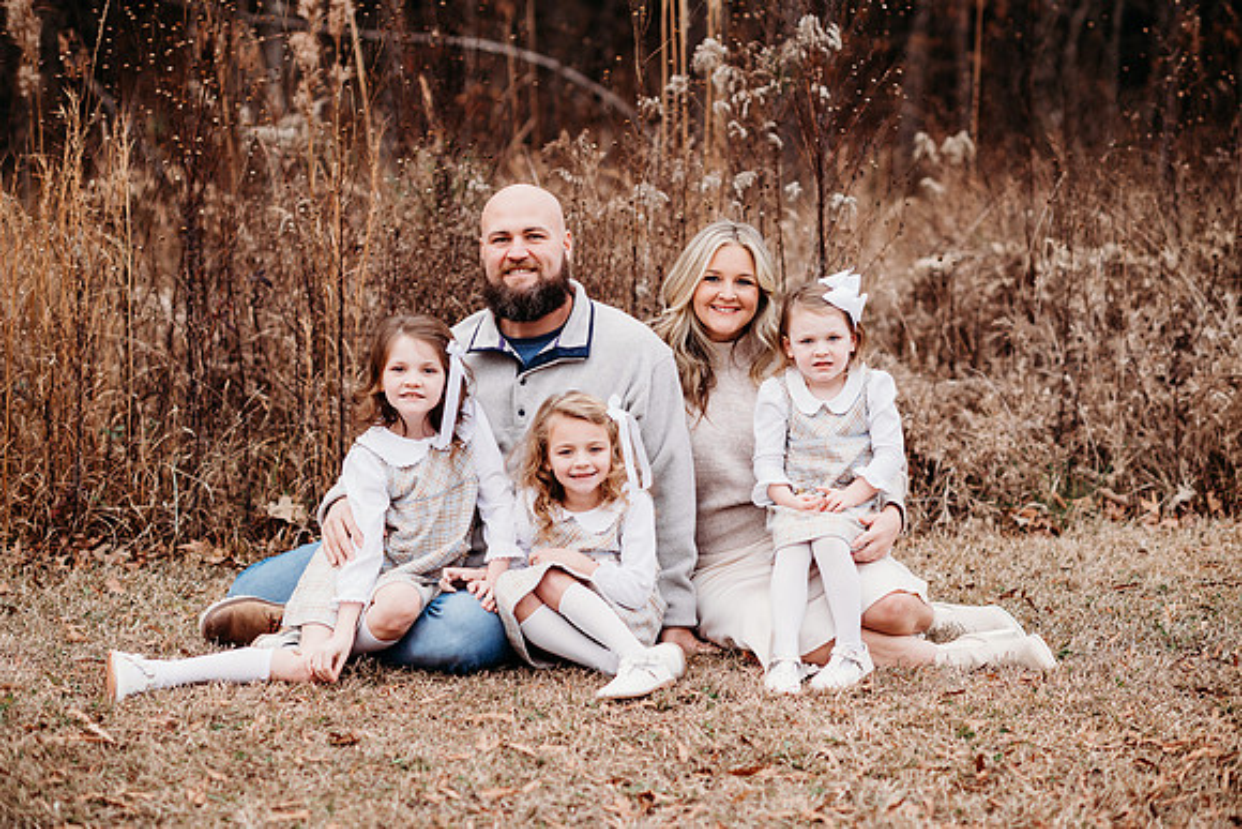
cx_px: 621
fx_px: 2933
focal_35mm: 85
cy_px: 414
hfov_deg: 23.9
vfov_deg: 16.1
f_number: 2.5
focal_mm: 85
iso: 250
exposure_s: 1/400
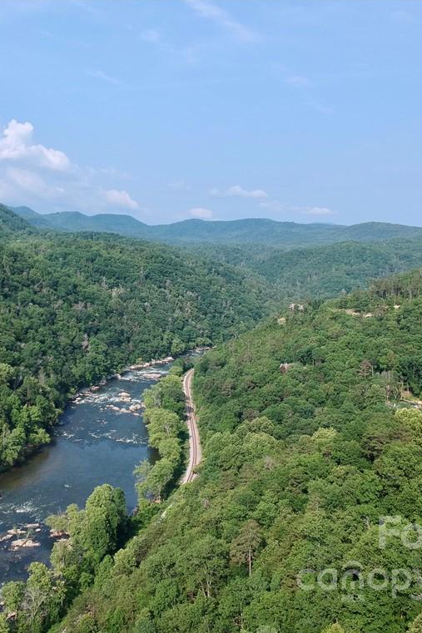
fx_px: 616
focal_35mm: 35
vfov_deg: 54.4
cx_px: 120
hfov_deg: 37.2
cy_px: 317
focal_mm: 4.49
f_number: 2.6
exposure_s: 1/800
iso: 100
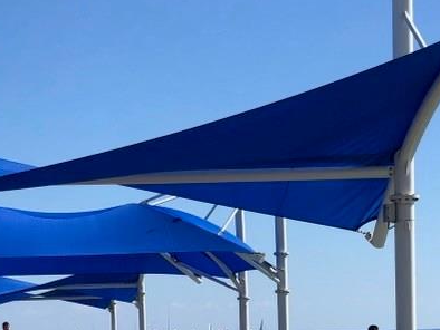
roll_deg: +0.8
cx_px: 164
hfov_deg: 14.6
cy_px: 493
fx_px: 1717
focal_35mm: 135
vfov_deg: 10.6
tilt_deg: -4.8
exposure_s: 1/1548
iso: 16
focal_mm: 6
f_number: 2.4
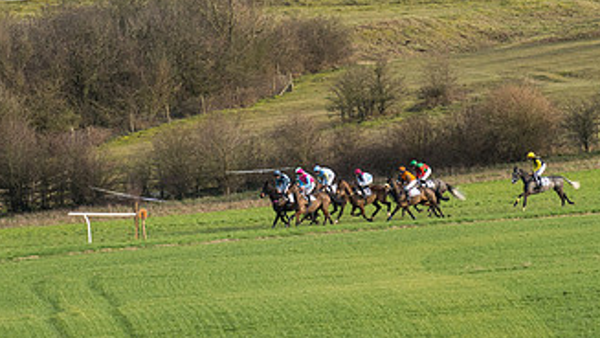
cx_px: 361
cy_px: 204
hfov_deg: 2.8
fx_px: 12426
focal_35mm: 781
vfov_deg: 1.6
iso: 400
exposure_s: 1/1600
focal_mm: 280
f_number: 4
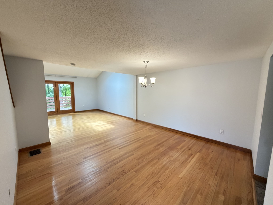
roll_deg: +0.2
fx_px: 110
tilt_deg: -6.5
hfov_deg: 102.1
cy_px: 102
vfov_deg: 85.7
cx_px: 136
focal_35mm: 14
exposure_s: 1/60
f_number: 2.2
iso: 500
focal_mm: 2.22
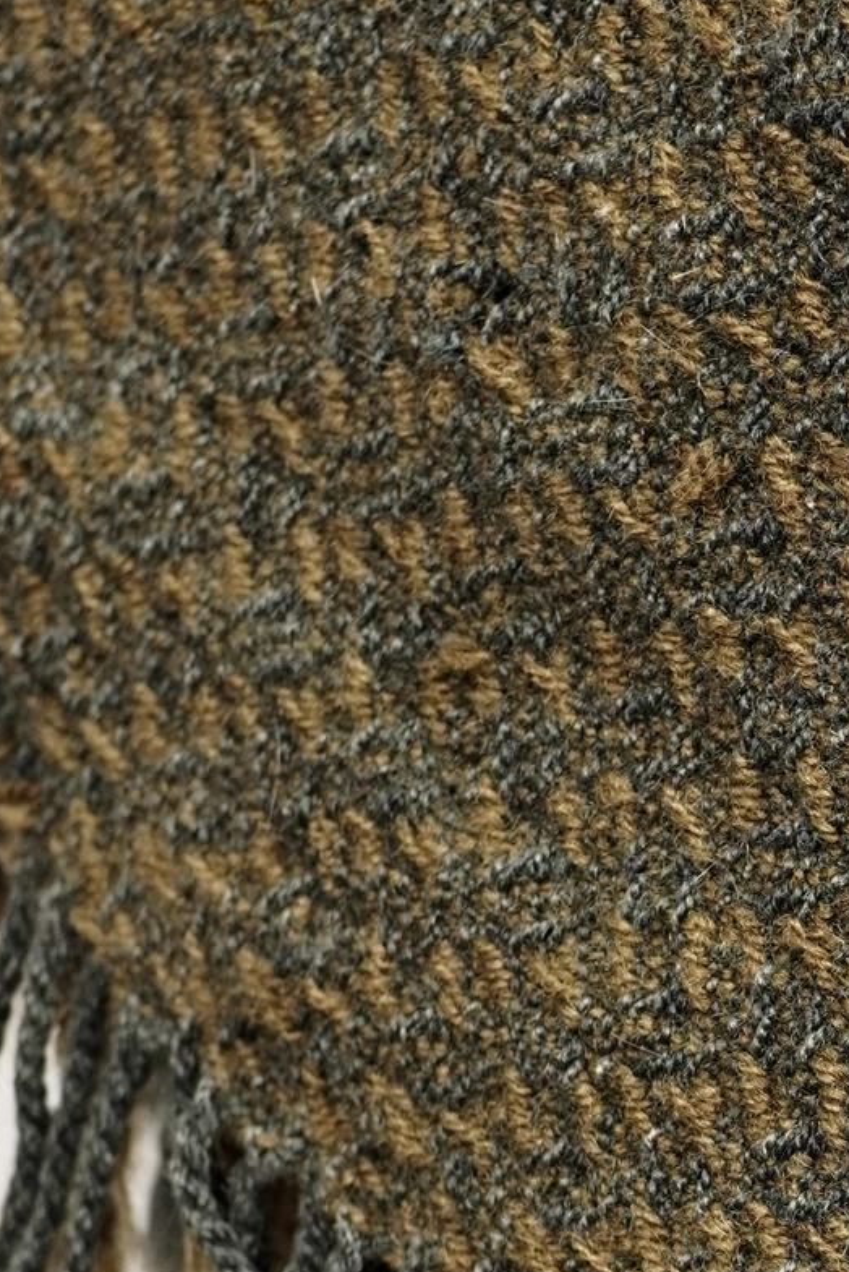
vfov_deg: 11.5
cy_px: 1361
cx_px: 1440
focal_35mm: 176
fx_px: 6220
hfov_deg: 7.6
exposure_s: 1/30
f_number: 3.5
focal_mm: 32
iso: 400
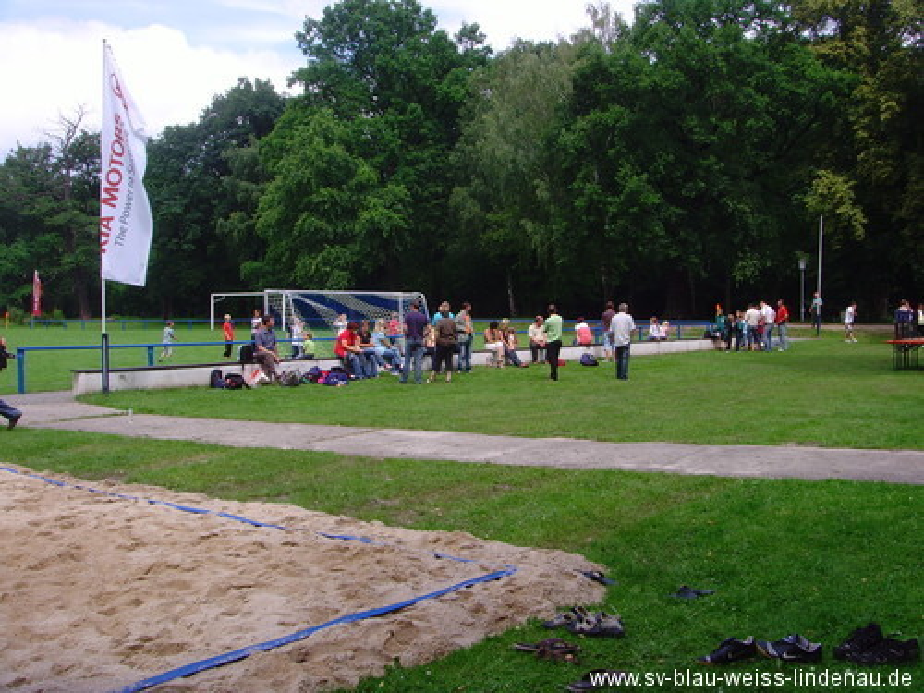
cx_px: 462
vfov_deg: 36.8
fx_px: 1041
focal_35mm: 39
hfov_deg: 47.9
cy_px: 346
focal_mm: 6.6
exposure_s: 1/180
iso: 80
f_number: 6.3
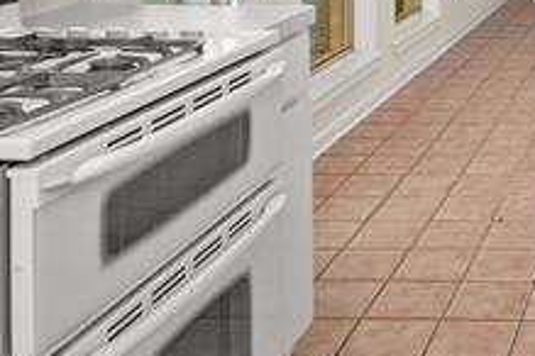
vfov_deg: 22.2
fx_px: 832
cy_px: -82
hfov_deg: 30.3
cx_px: 645
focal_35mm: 56
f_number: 5.6
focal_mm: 12
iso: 250
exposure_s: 1/30
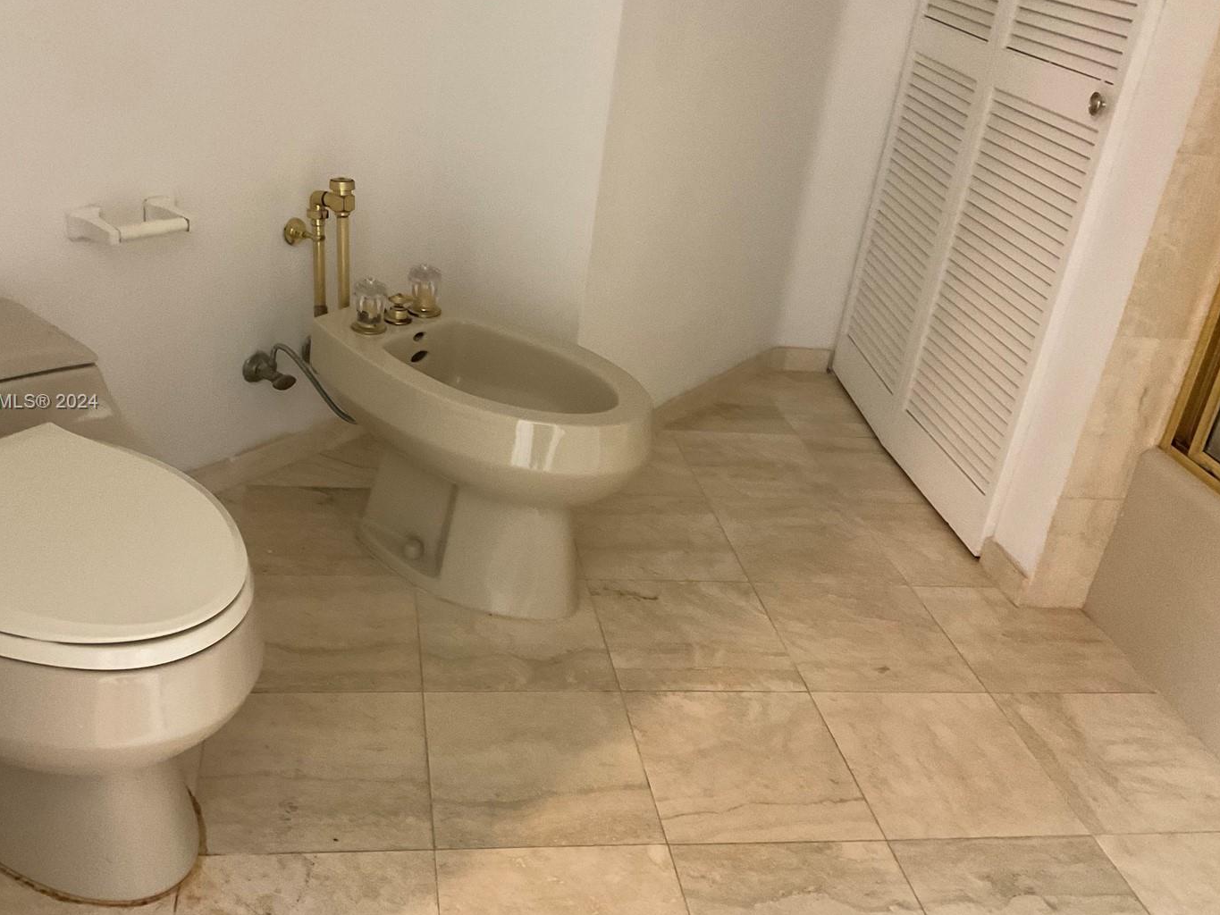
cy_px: 403
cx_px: 527
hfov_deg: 53.8
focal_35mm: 34
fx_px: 1198
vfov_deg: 41.7
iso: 250
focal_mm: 3
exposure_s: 1/60
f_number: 1.8
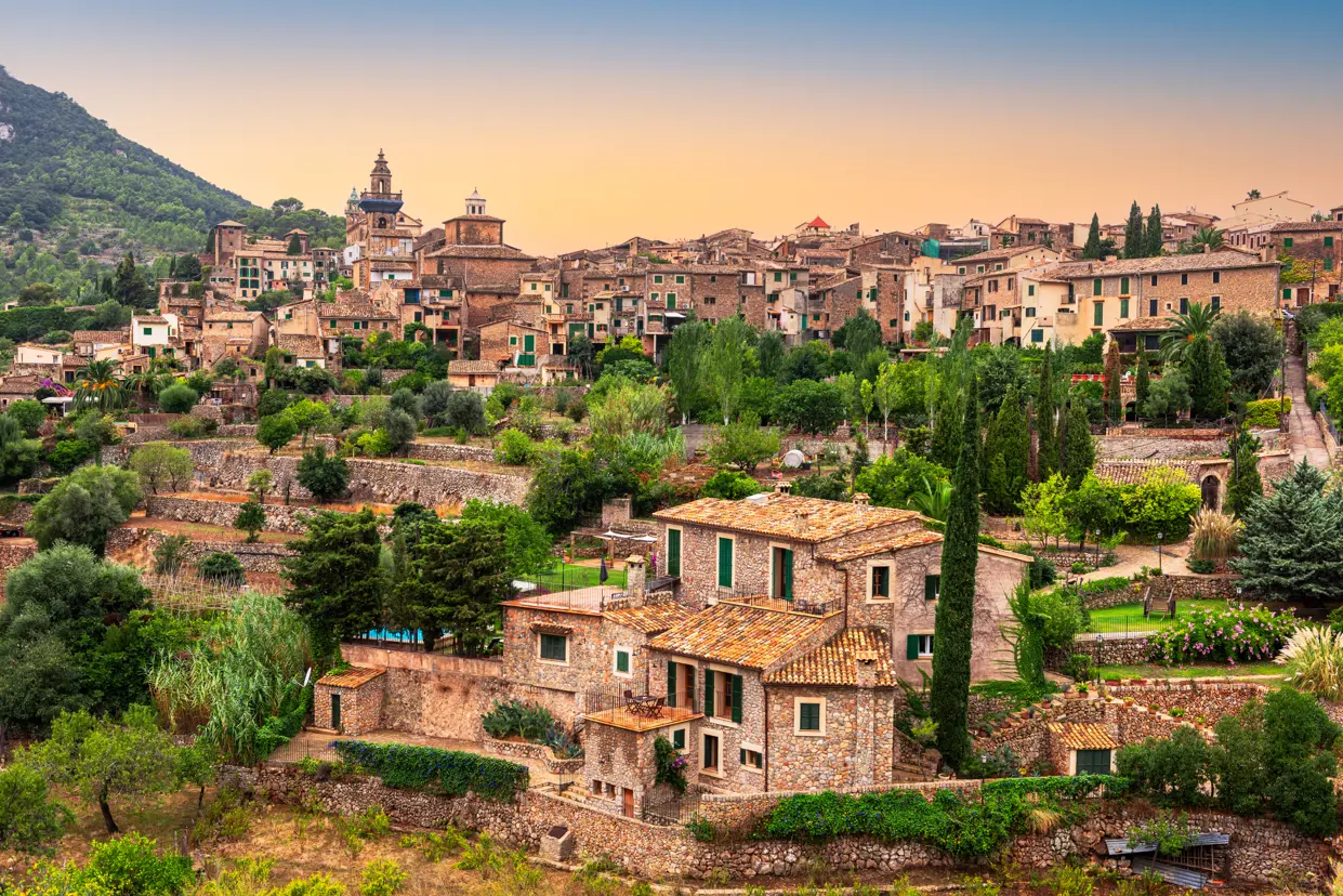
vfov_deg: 33.4
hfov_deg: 48.4
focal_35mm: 40
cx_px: 672
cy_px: 448
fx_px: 1492
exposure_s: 1/100
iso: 100
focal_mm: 40
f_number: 6.3
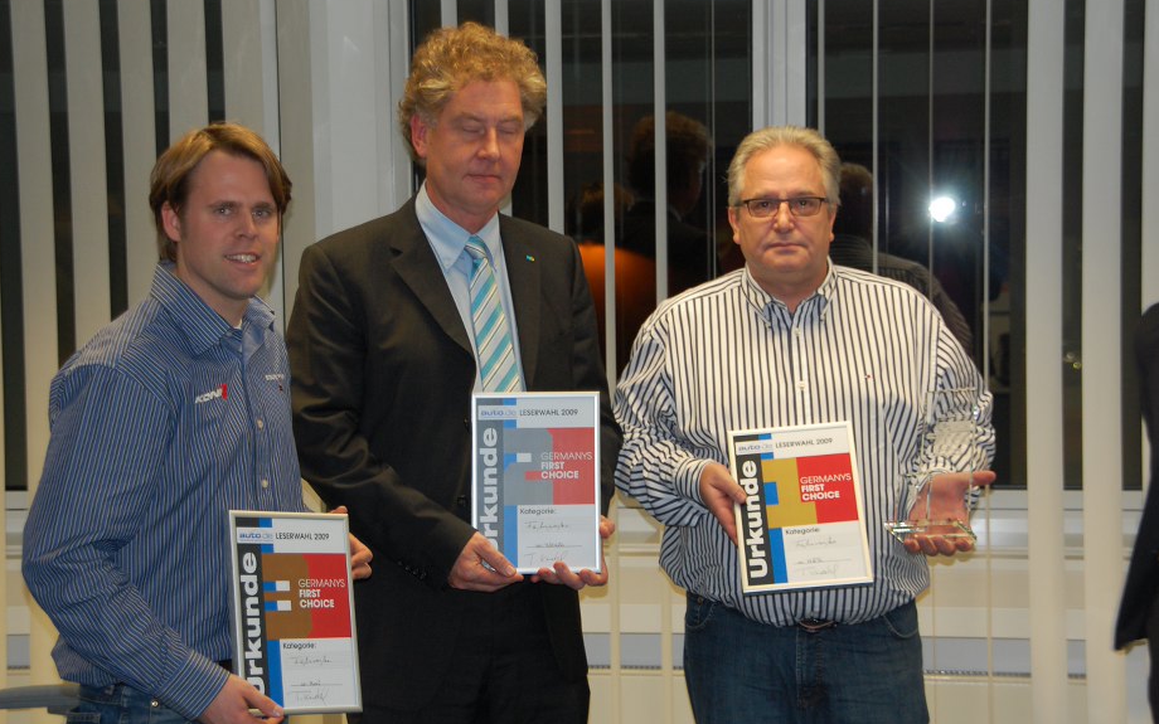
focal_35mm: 85
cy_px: 370
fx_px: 2685
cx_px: 564
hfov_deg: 24.4
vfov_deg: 15.4
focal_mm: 50
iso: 400
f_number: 5
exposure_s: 1/60
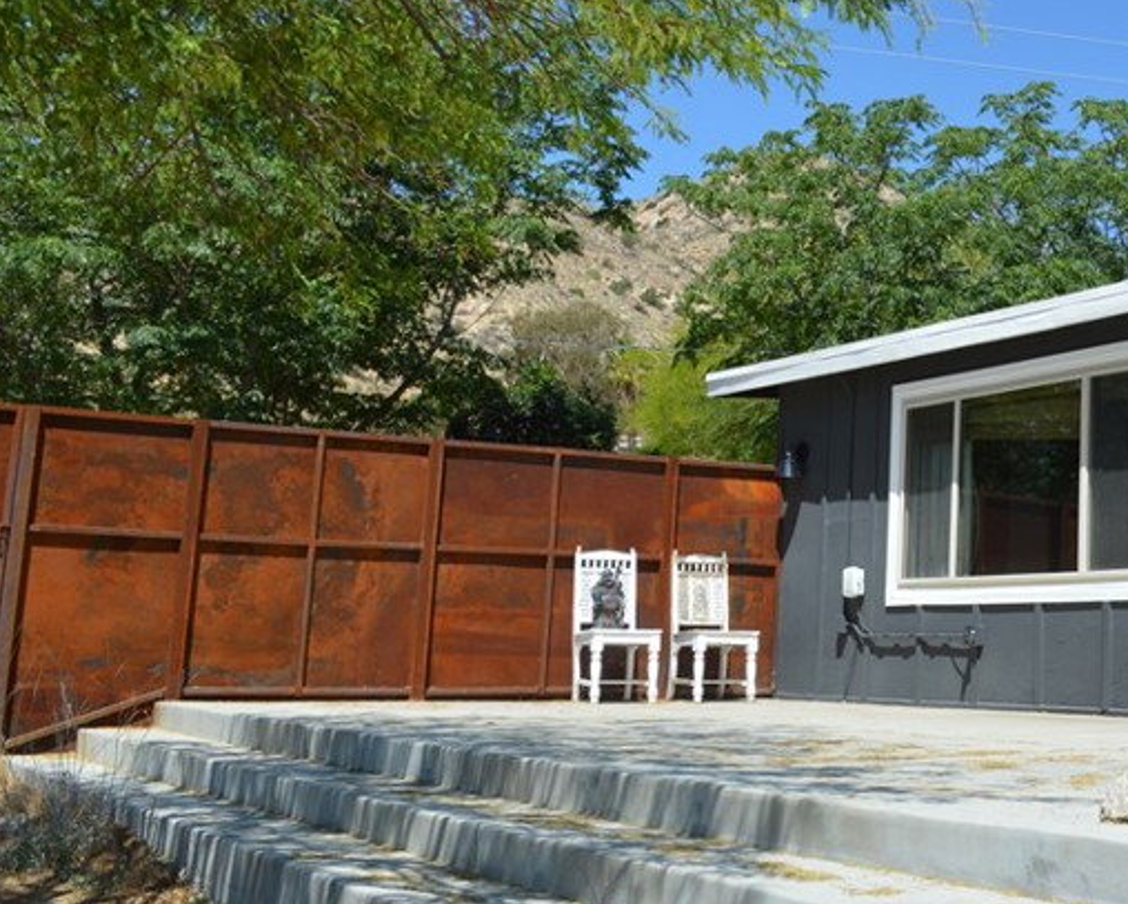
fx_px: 1704
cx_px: 1035
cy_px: 247
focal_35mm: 51
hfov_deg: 34.4
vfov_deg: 29.3
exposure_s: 1/250
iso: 100
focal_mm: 18
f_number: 8
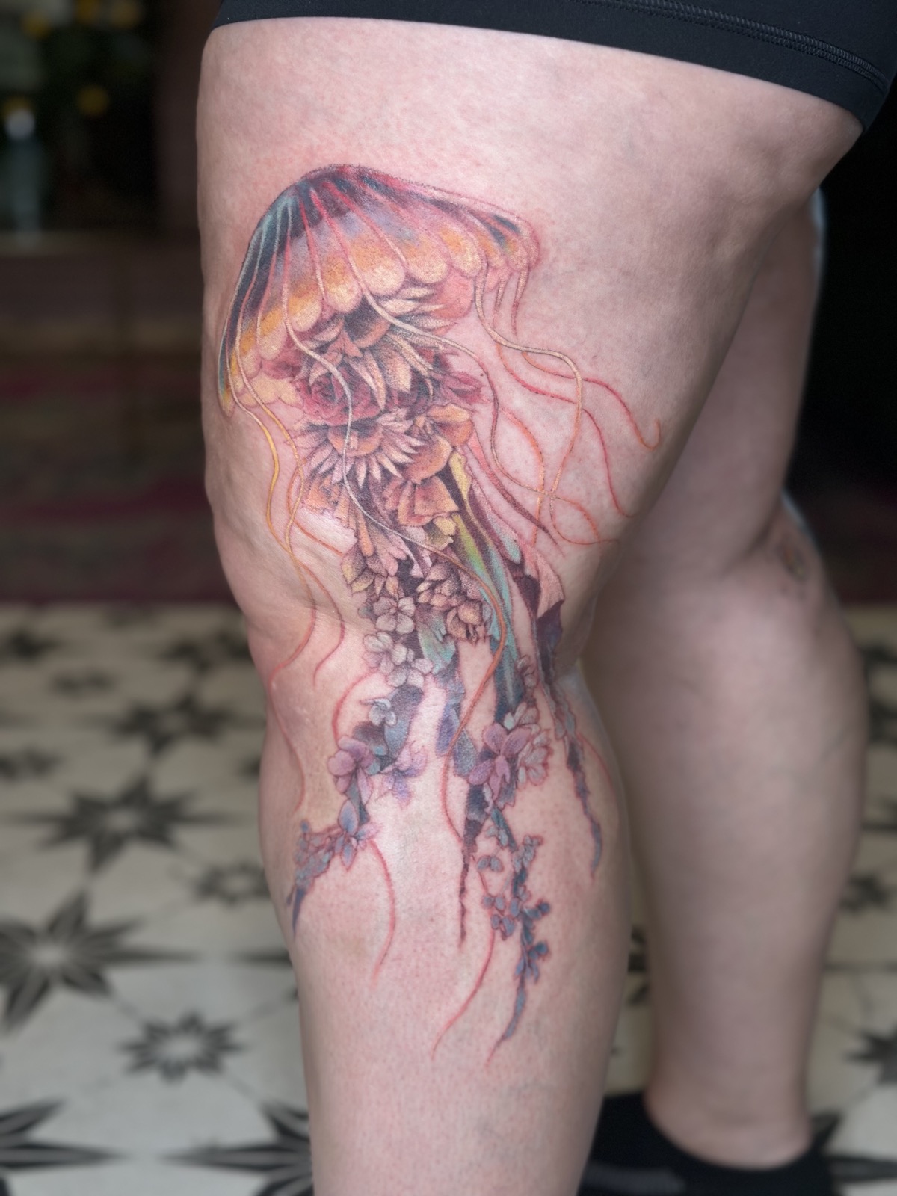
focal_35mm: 48
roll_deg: -0.8
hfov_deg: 30.3
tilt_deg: -15.8
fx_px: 1658
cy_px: 598
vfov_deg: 39.7
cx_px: 448
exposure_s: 1/60
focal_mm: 6.86
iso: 100
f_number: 1.78
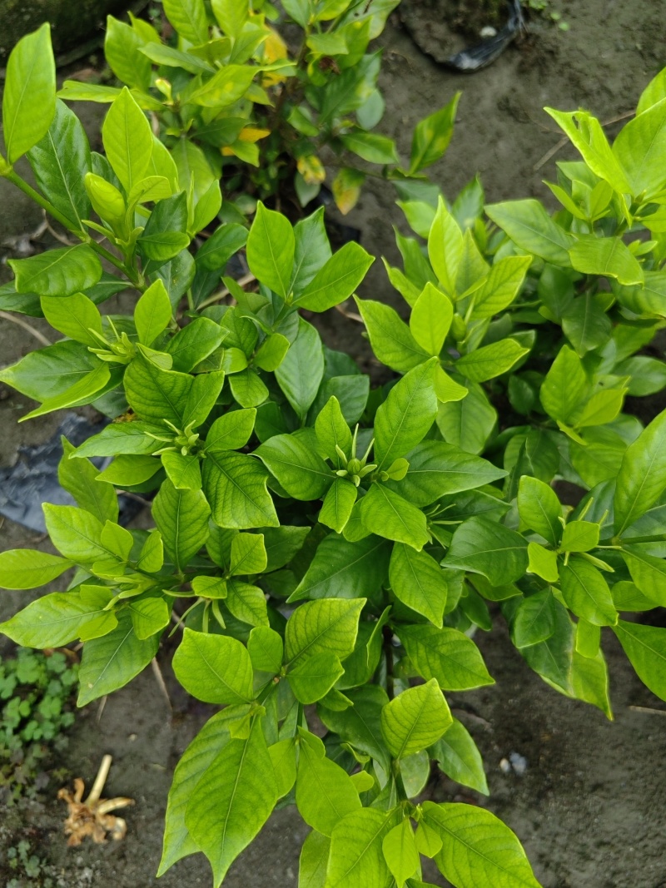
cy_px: 444
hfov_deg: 51.3
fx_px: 693
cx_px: 333
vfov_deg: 65.3
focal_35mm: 27
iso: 50
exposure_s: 1/968
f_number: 1.9
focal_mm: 5.52
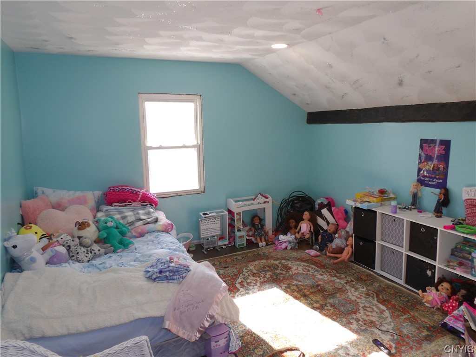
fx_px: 330
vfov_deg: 56.8
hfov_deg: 71.6
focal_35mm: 24
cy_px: 178
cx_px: 238
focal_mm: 4.3
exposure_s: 1/40
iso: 100
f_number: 4.1
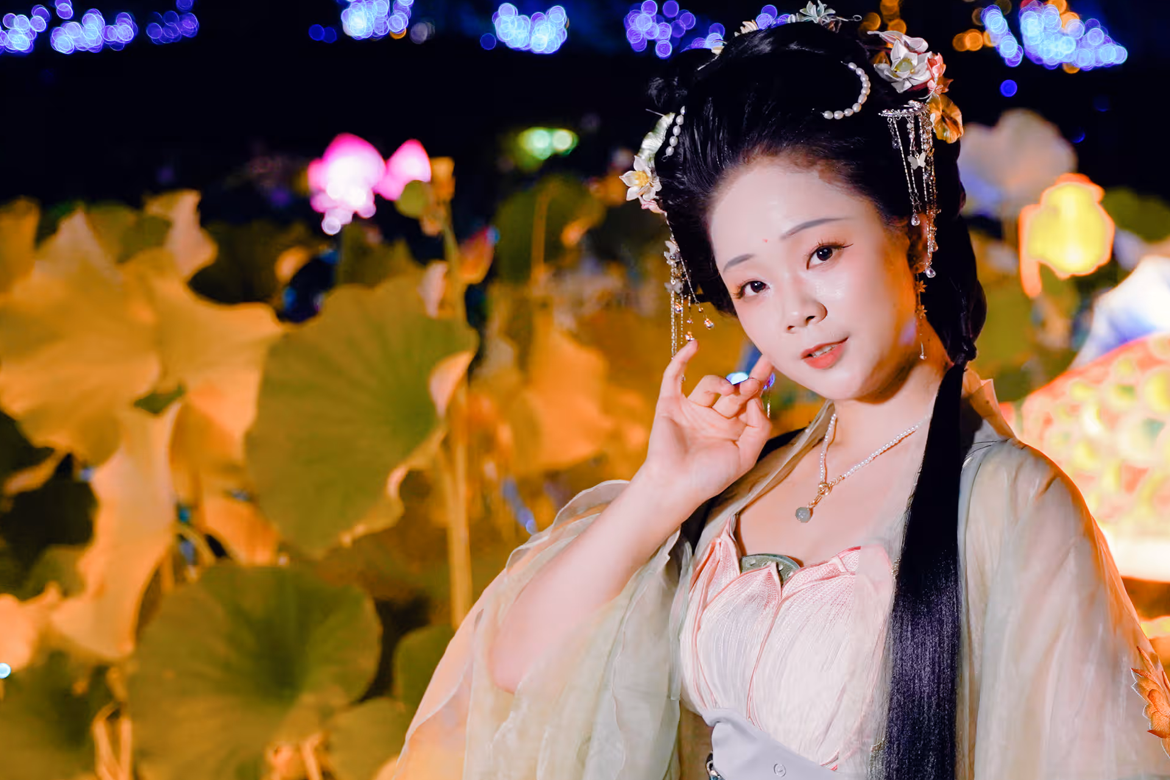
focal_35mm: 88
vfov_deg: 15.4
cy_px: 662
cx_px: 942
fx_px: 2860
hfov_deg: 22.8
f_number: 2.8
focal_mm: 44
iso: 1600
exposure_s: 1/100
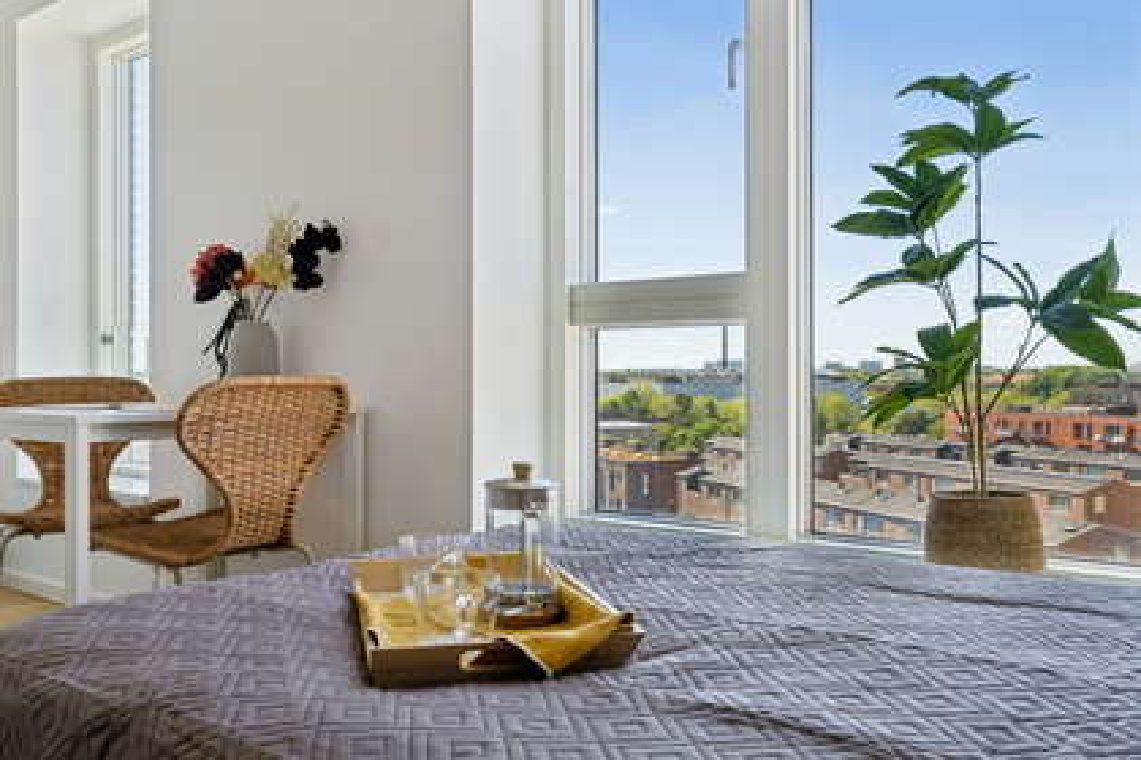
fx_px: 951
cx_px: 570
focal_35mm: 30
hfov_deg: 61.9
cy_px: 380
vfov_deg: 43.6
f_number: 8
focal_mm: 20
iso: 200
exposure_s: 1/160
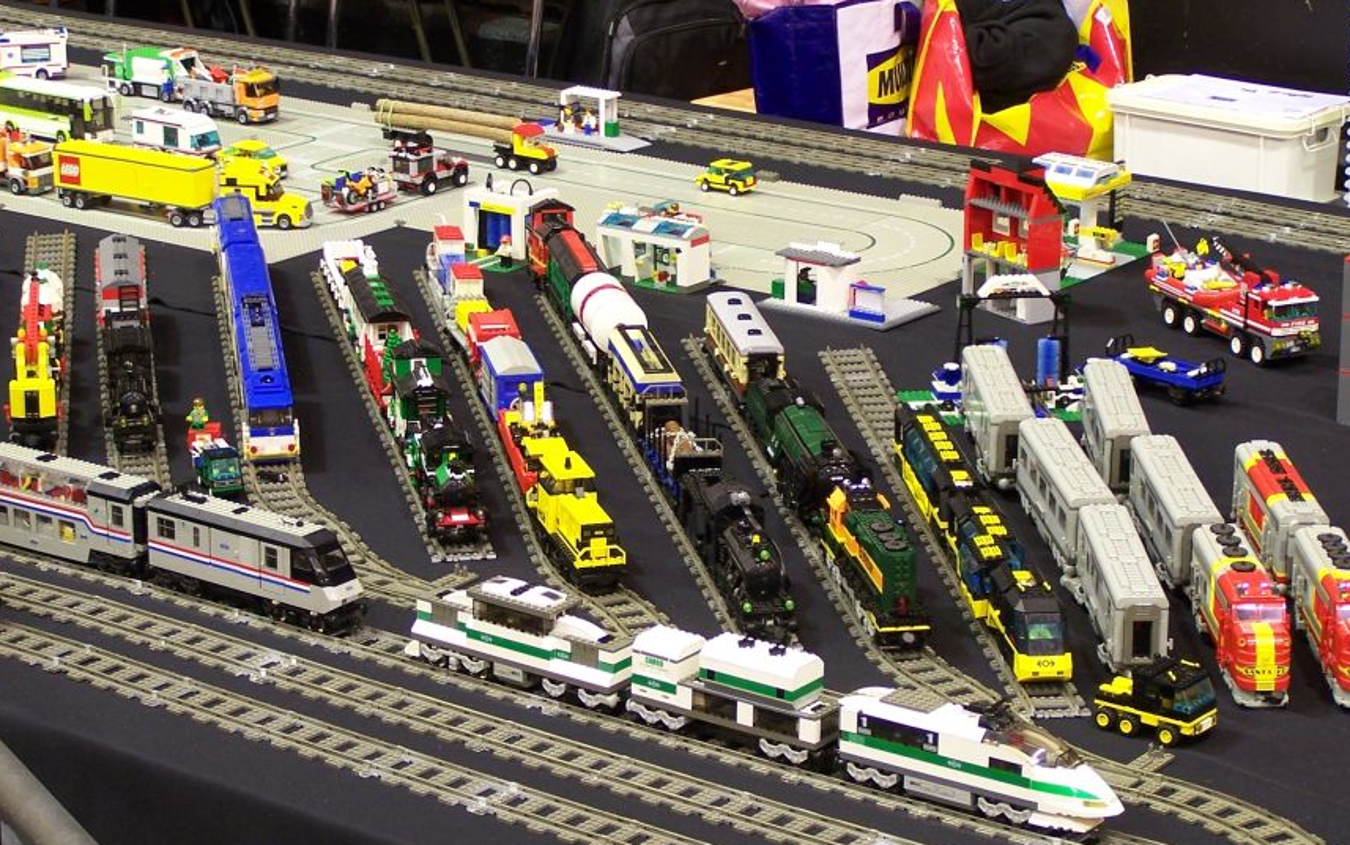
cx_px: 663
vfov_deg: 13.8
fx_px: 3496
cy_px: 451
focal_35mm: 95
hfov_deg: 21.9
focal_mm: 12.4
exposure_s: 1/2
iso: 80
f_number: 3.2
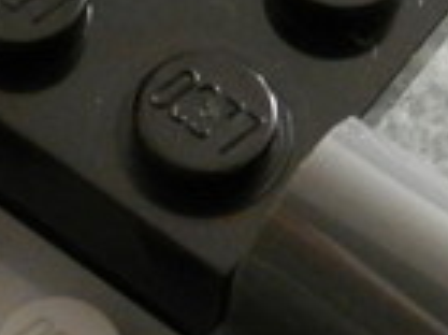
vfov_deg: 9.1
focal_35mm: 162
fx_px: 2095
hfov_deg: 12.2
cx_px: 87
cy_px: 250
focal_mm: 4.5
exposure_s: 1/30
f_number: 3.5
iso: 640
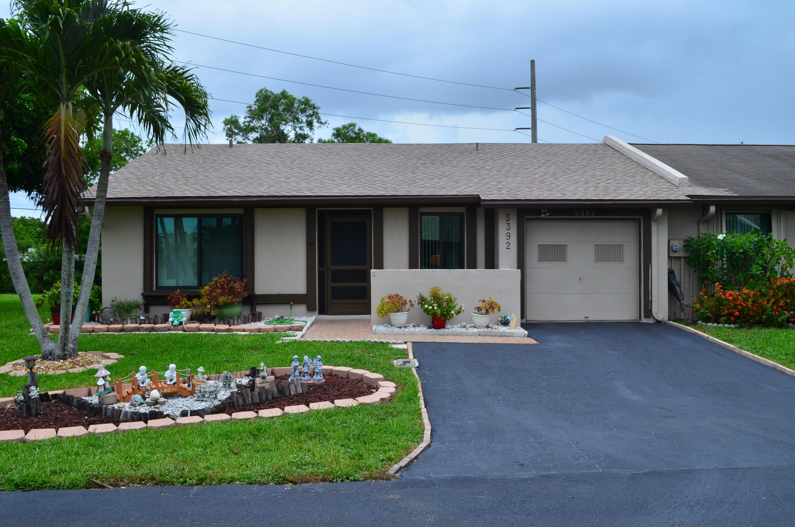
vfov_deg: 39.8
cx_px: 398
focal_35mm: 33
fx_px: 727
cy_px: 264
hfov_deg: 57.3
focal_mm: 22
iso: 400
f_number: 10
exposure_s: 1/200
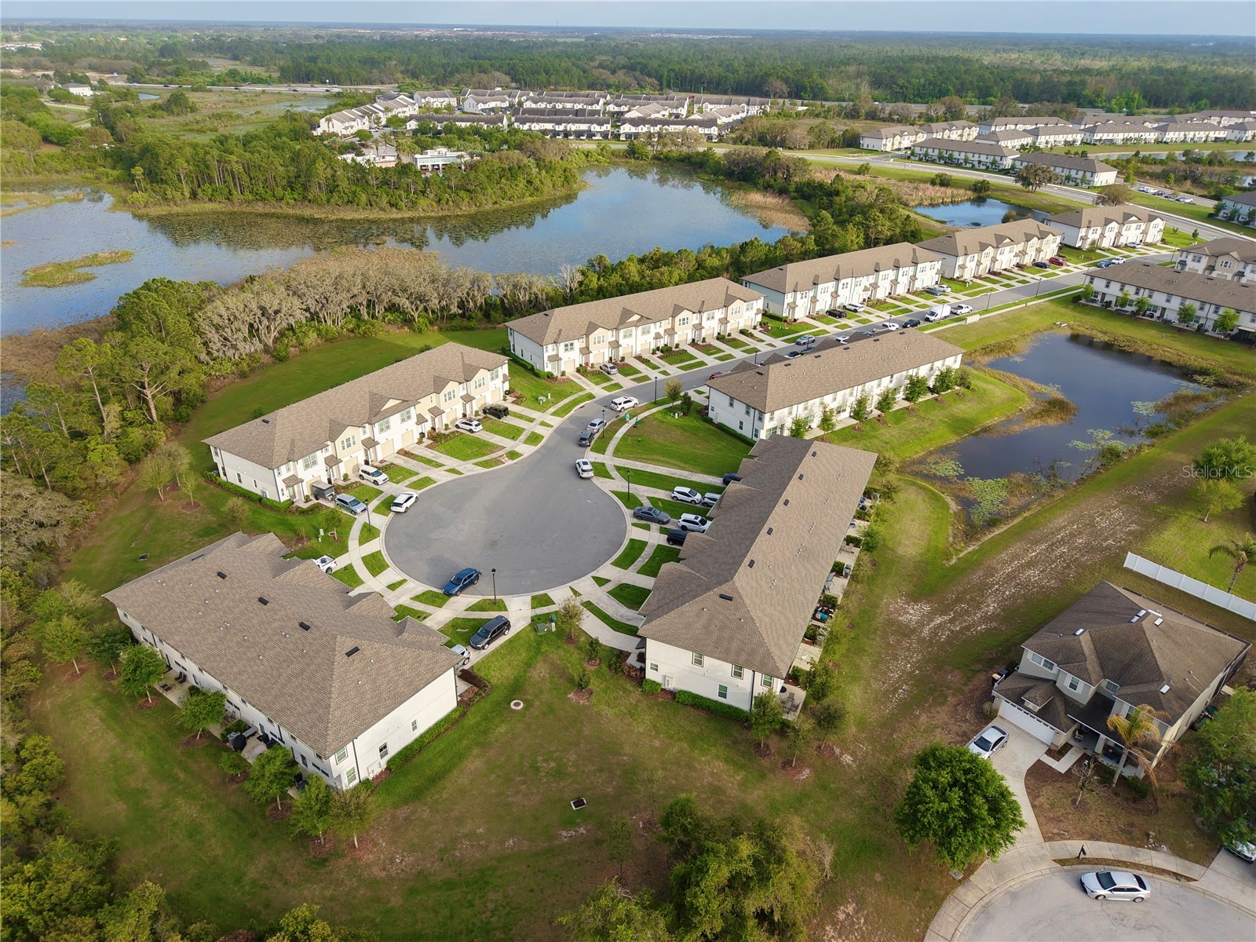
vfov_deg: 56.8
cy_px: 471
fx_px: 871
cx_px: 628
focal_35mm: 24
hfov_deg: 71.6
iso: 100
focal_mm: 8.67
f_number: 1.8
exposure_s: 1/725
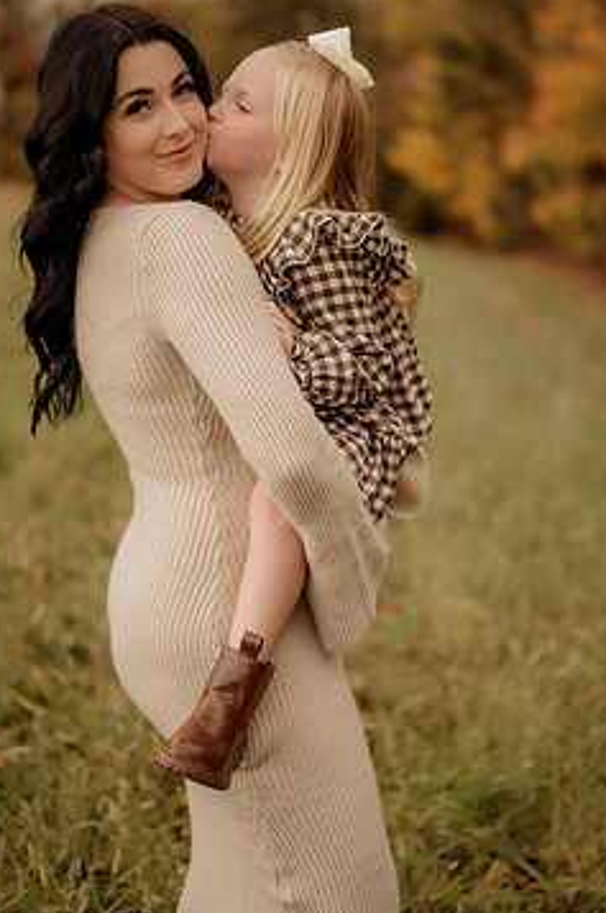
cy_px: 402
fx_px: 1595
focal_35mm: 63
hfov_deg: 21.5
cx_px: 308
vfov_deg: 31.9
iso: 200
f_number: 1.8
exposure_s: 1/320
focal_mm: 50
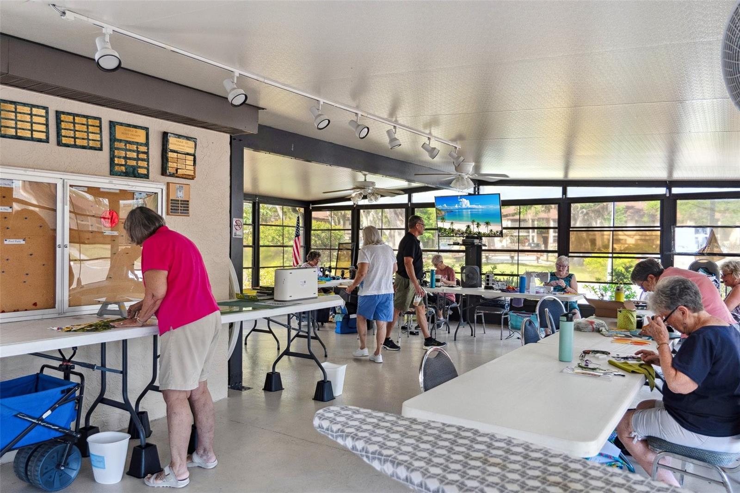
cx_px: 370
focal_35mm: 27
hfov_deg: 67.4
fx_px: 555
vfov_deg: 47.9
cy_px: 246
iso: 320
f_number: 3.5
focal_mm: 18
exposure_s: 1/100
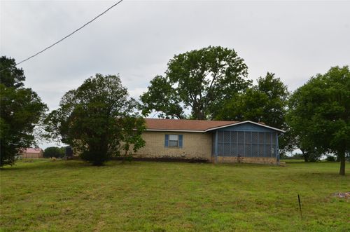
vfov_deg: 30.7
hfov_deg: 45.0
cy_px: 116
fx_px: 422
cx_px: 175
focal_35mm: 44
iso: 110
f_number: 8
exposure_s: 1/250
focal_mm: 29
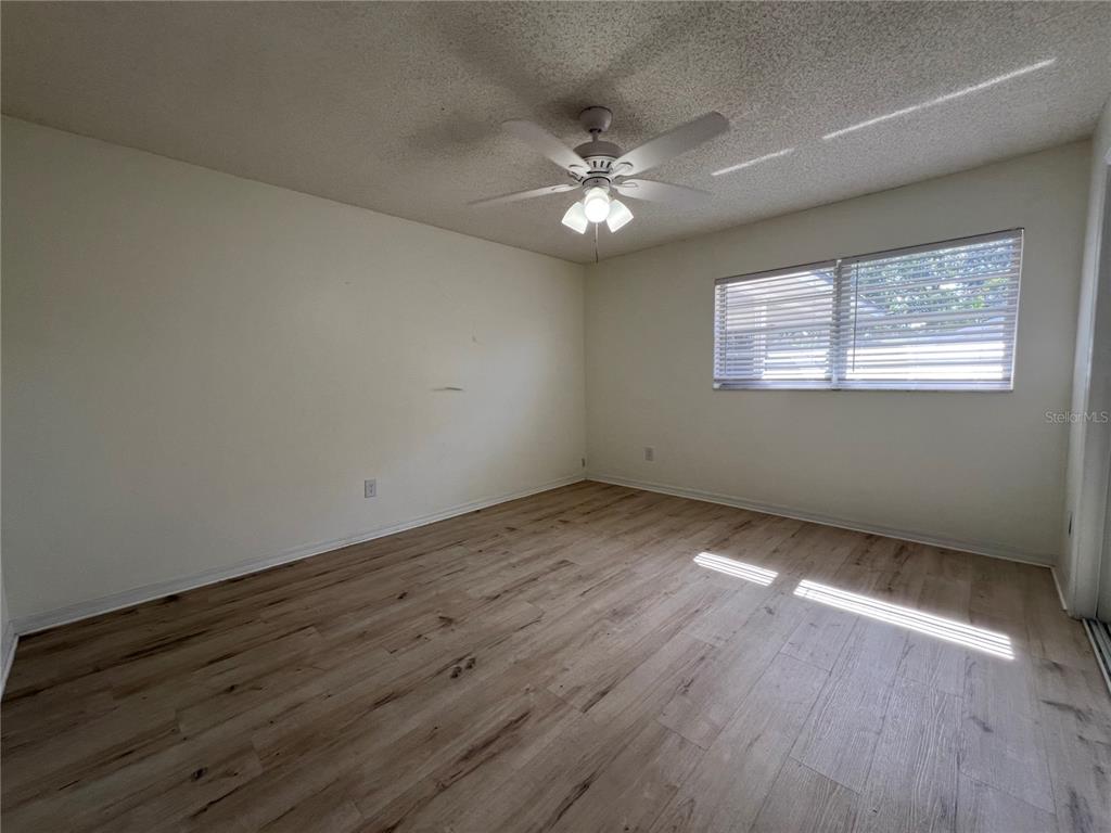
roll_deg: +0.7
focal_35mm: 13
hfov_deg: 106.2
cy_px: 416
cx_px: 556
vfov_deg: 89.9
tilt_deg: -4.5
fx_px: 417
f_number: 1.8
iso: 50
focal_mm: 1.57
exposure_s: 1/99
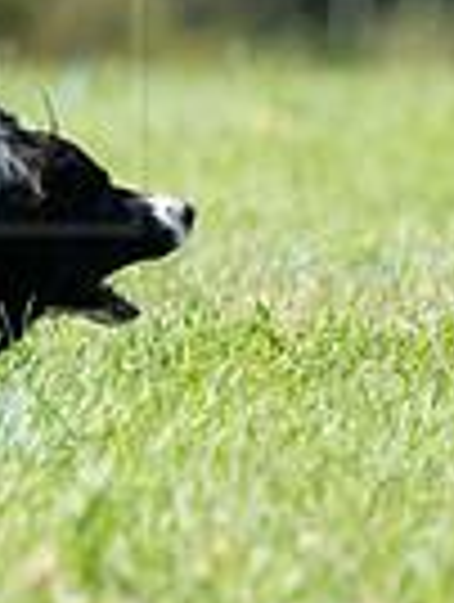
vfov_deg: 1.4
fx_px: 24492
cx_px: -598
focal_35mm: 1405
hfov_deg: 1.1
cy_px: 164
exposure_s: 1/4000
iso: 2000
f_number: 6.3
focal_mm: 338
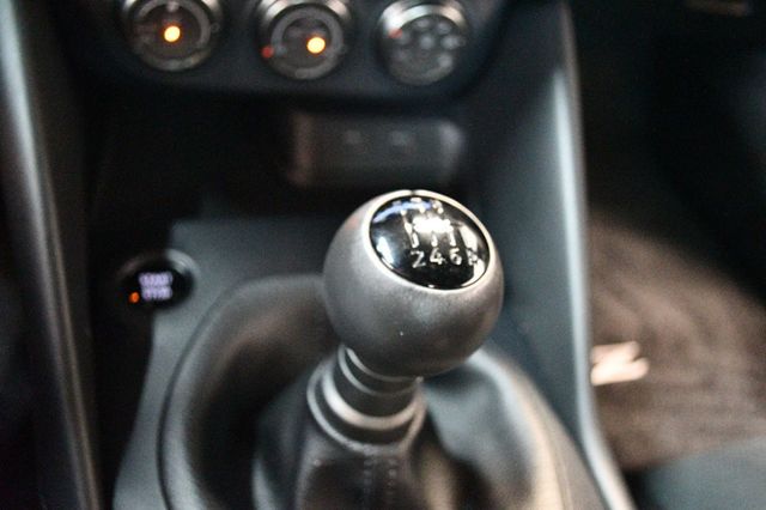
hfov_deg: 57.2
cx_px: 383
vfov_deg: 39.9
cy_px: 255
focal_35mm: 33
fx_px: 702
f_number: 3.8
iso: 12800
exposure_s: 1/20
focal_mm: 22
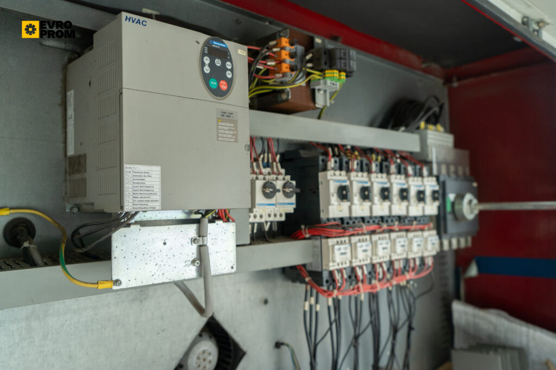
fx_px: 463
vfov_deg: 43.6
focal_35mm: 30
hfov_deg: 61.9
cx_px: 278
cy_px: 185
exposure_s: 1/80
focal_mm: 30
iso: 500
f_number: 4.5
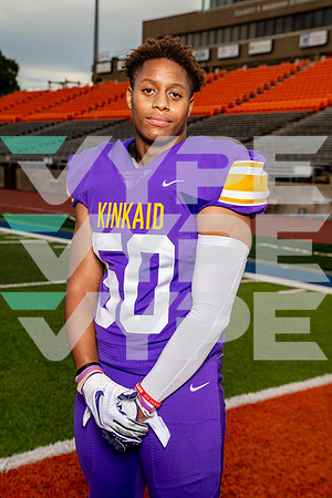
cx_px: 166
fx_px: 678
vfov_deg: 40.3
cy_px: 249
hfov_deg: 27.5
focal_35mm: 49
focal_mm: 49
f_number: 5.6
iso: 100
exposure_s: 1/200
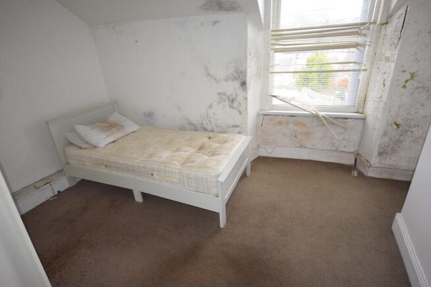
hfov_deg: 85.4
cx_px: 216
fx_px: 233
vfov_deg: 63.2
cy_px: 144
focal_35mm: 20
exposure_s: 1/100
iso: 800
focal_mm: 13
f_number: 5
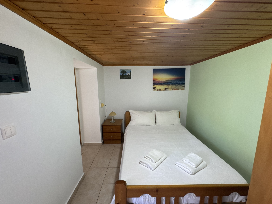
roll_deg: -0.5
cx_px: 136
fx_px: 110
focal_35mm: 14
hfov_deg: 102.1
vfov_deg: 85.7
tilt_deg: -8.9
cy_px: 102
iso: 250
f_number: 2.2
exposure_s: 1/50
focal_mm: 2.22
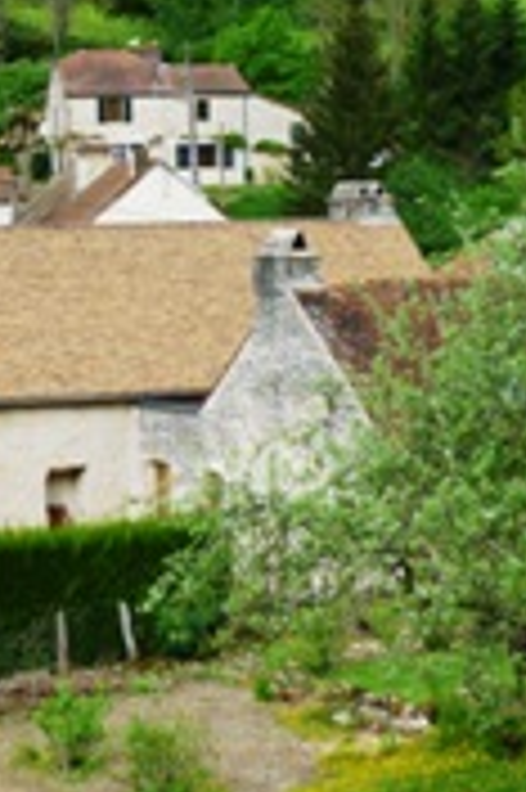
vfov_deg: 16.0
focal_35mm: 127
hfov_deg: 10.8
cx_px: 157
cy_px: 158
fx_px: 2789
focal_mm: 8.6
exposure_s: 1/160
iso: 100
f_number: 4
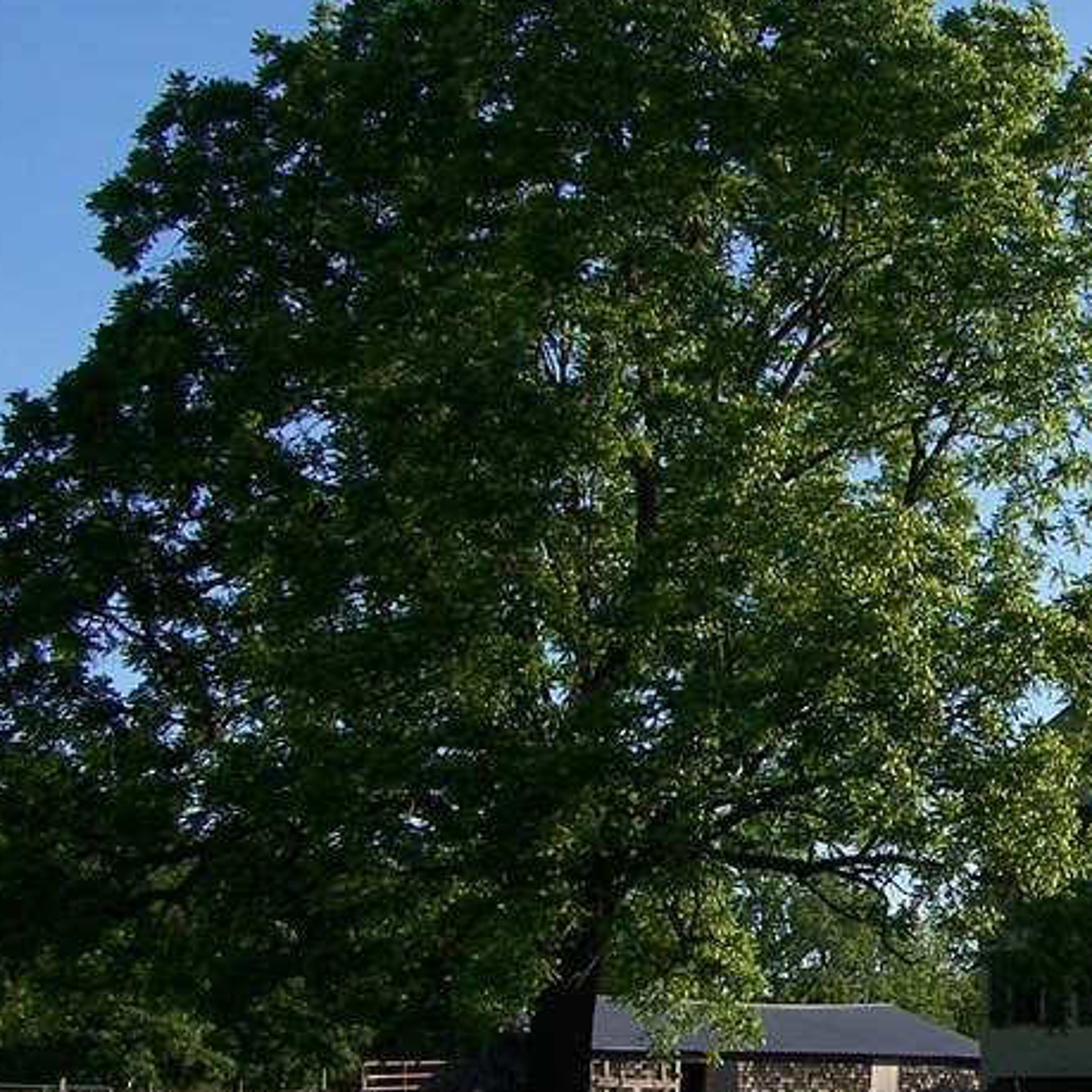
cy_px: 709
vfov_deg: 23.0
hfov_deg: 22.0
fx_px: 2677
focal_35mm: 75
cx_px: 1163
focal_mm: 6.3
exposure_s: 1/640
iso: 80
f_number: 4
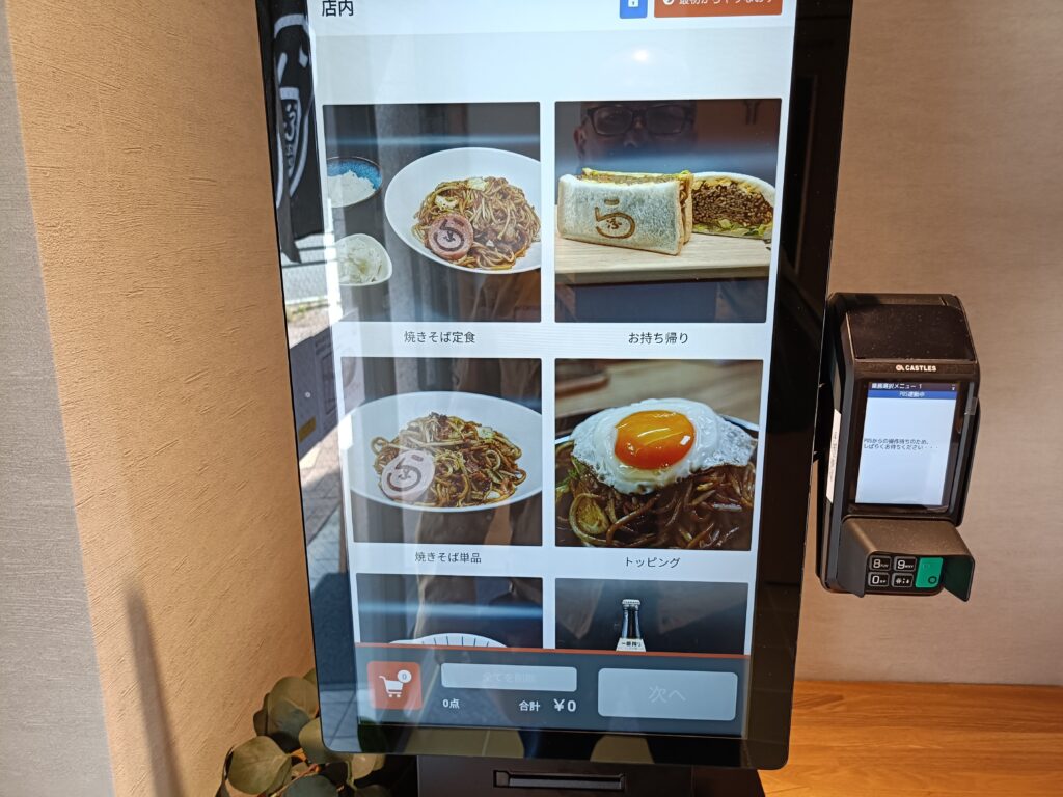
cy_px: 398
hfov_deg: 69.4
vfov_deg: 54.9
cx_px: 532
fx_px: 768
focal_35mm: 25
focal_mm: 4.7
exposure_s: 1/60
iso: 400
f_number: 1.7
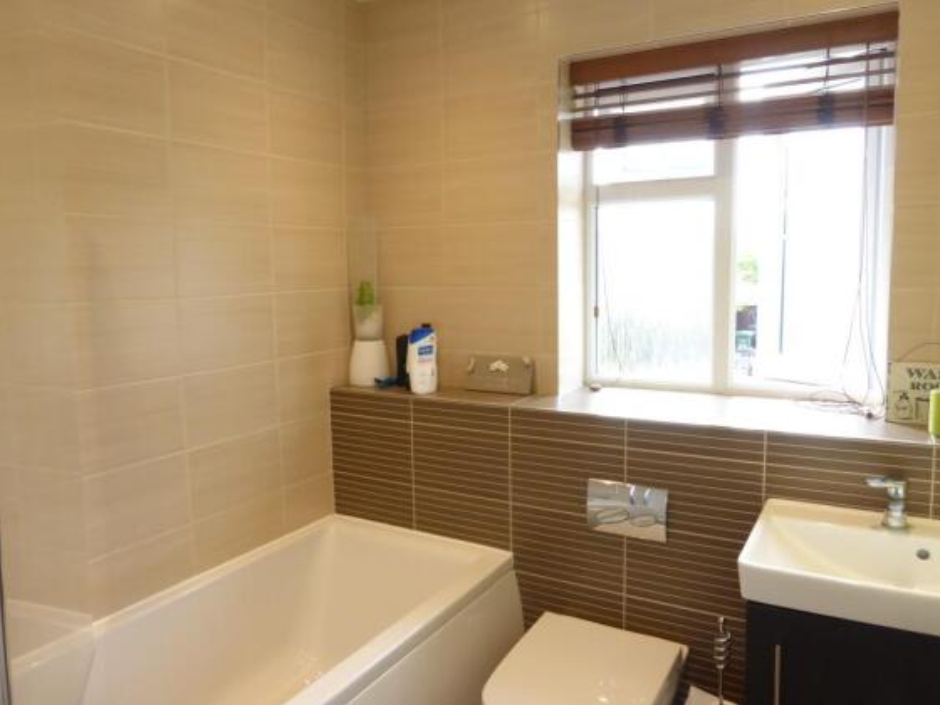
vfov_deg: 54.9
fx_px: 679
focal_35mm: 25
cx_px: 461
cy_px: 340
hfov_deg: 69.4
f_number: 3.3
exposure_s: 1/60
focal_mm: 4.3
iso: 200
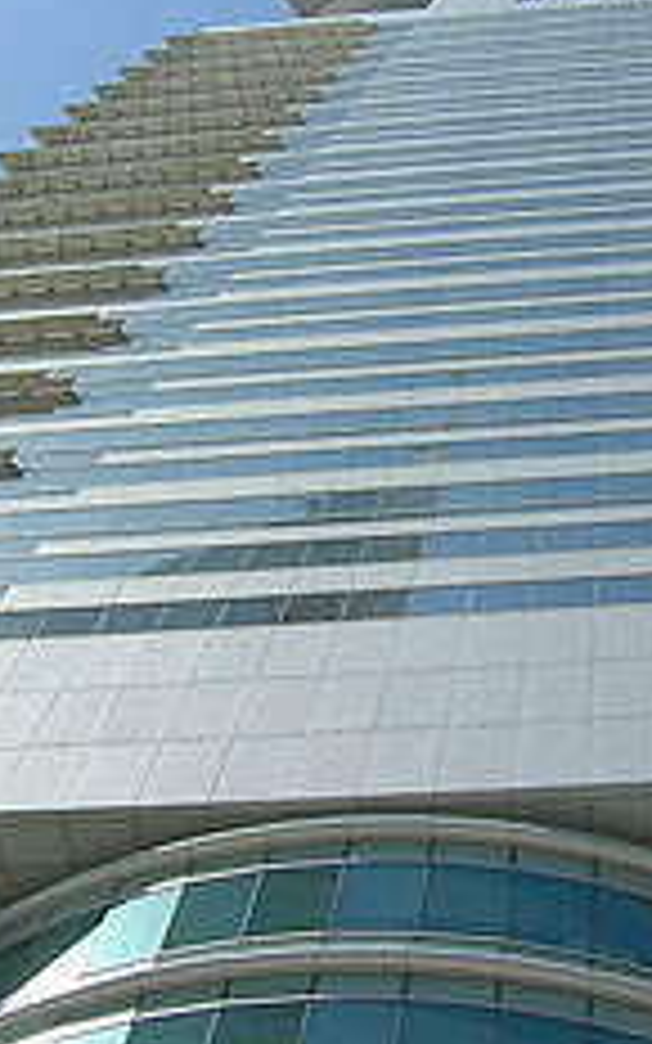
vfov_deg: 29.4
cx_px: 526
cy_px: 518
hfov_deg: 18.4
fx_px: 1990
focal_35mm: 70
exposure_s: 1/505
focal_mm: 5.7
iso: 50
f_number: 4.9
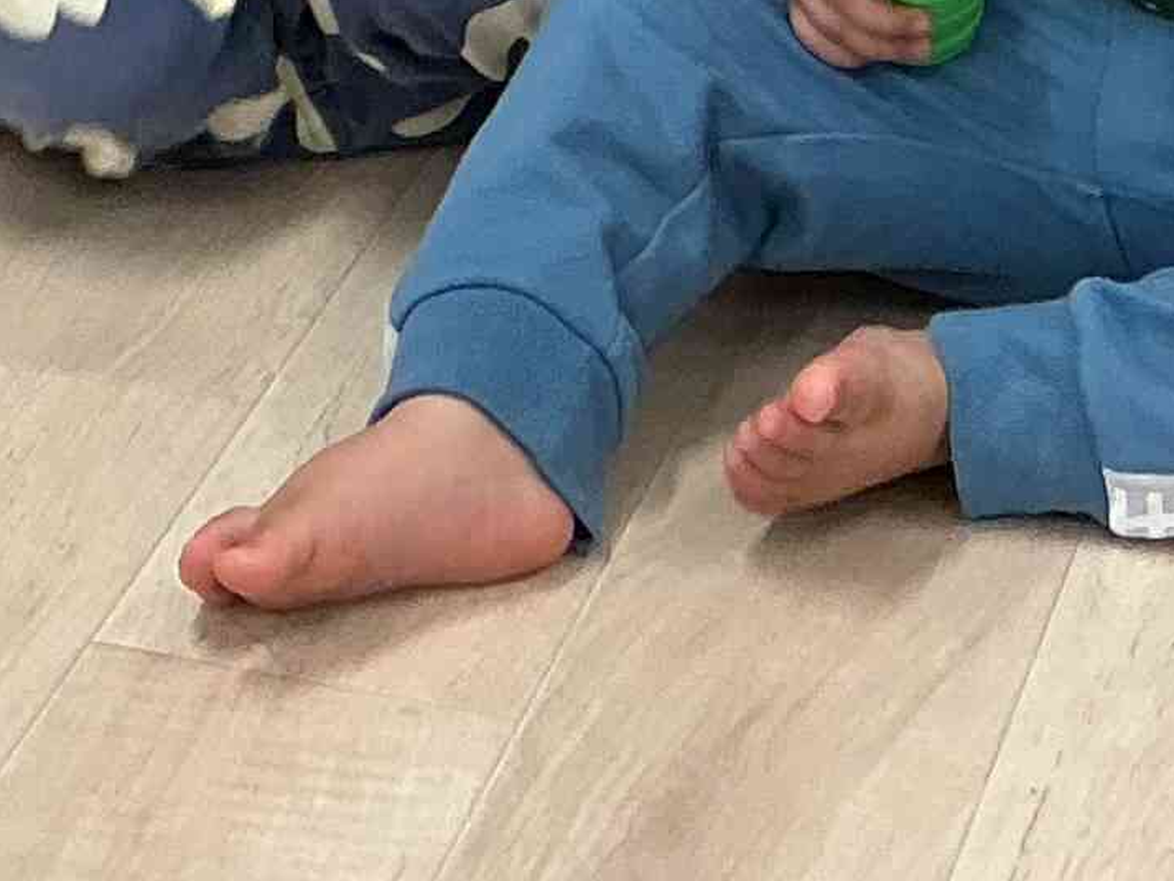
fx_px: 5563
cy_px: -764
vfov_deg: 8.7
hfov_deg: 12.0
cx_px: 207
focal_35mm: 164
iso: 50
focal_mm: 3
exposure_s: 1/60
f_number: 1.8
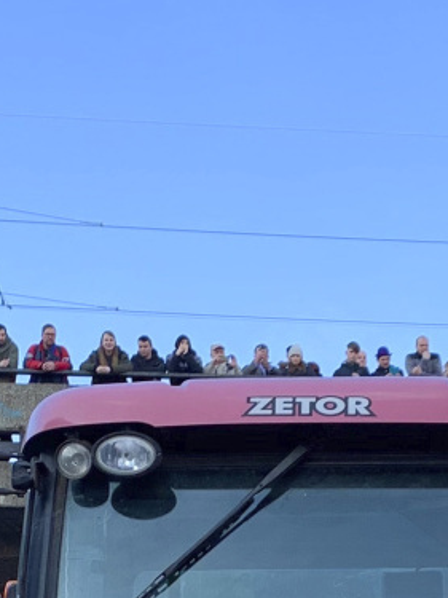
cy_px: 756
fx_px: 1917
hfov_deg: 13.3
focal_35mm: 111
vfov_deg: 16.8
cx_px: 322
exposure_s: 1/716
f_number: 1.8
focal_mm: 4.25
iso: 25
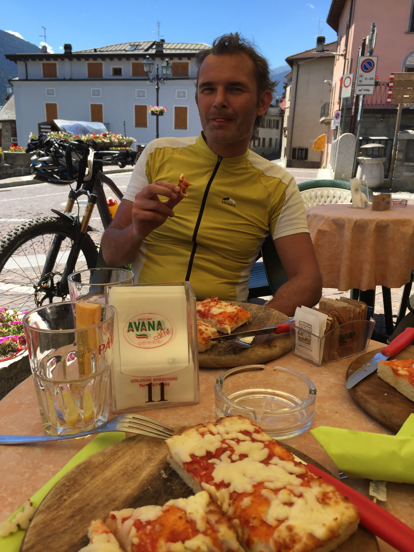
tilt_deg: -16.2
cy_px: 276
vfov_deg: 61.7
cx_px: 207
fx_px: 462
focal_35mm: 29
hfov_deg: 48.2
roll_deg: -2.2
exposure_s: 1/964
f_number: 2.2
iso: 32
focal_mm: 4.15
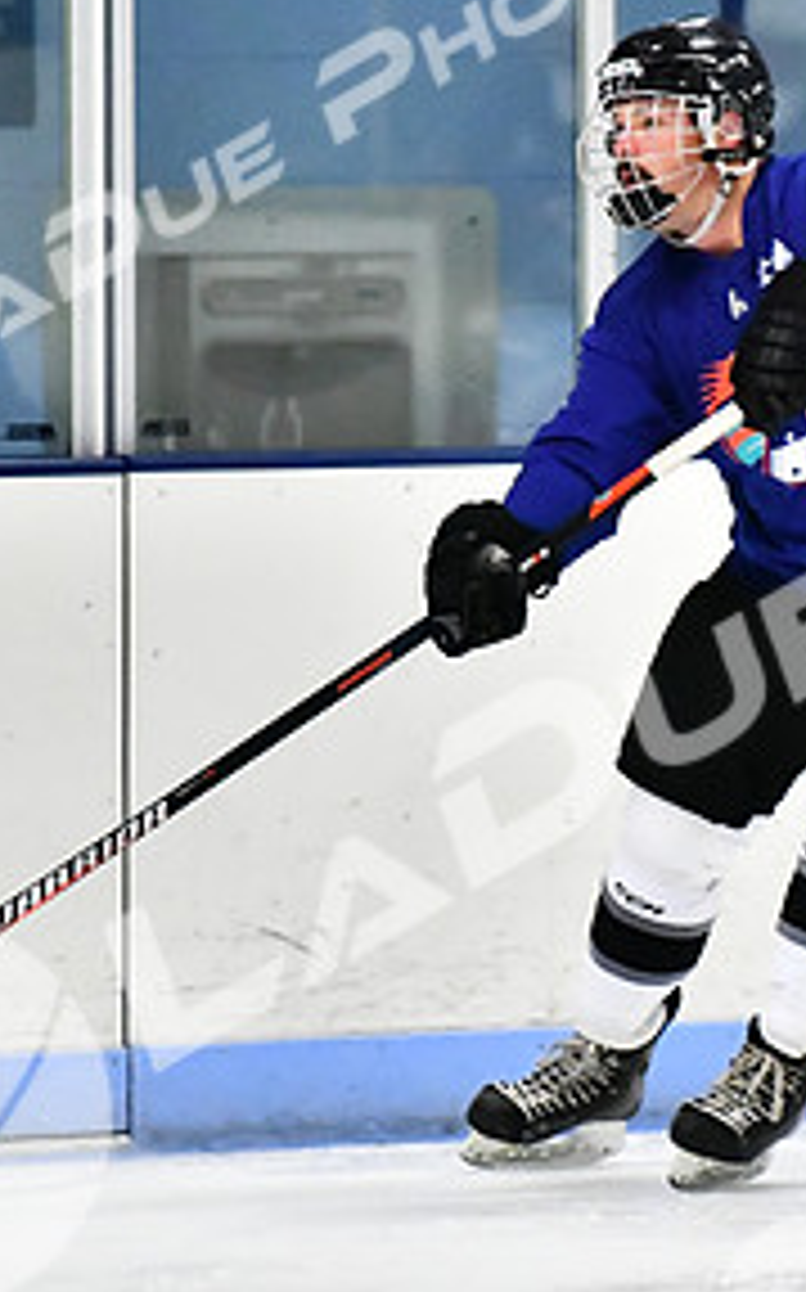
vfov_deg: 3.6
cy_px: 655
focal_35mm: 588
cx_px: 707
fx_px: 20697
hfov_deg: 2.2
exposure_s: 1/1600
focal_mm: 190
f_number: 2.8
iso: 8000
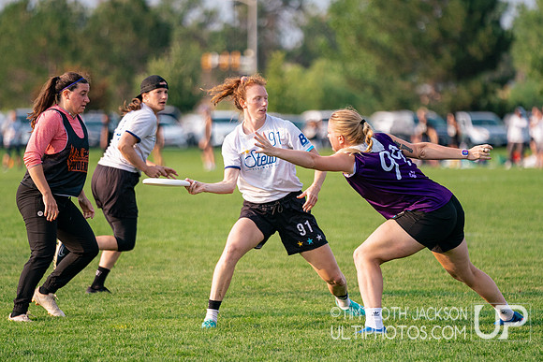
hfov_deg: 6.9
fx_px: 4499
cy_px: 197
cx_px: 275
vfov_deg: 4.6
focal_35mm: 298
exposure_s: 1/5000
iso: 640
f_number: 2.8
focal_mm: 200
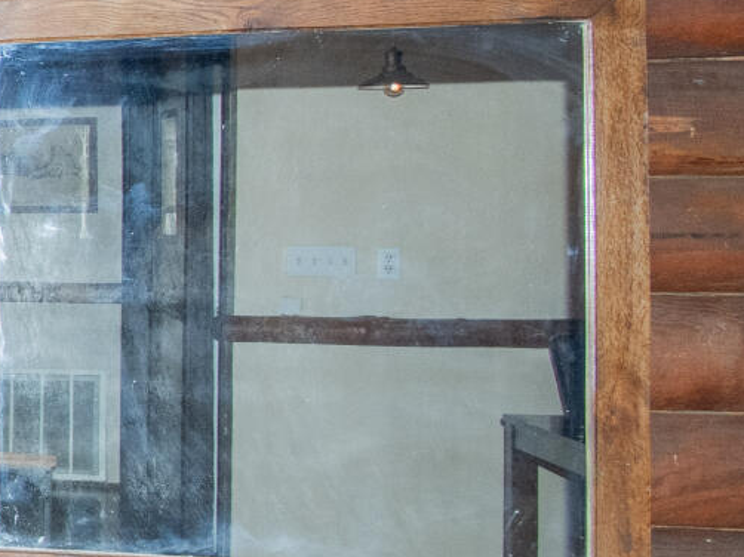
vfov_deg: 16.0
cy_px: 239
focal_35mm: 92
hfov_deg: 12.3
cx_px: -1355
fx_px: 1976
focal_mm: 16
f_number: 9
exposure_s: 1/250
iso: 400
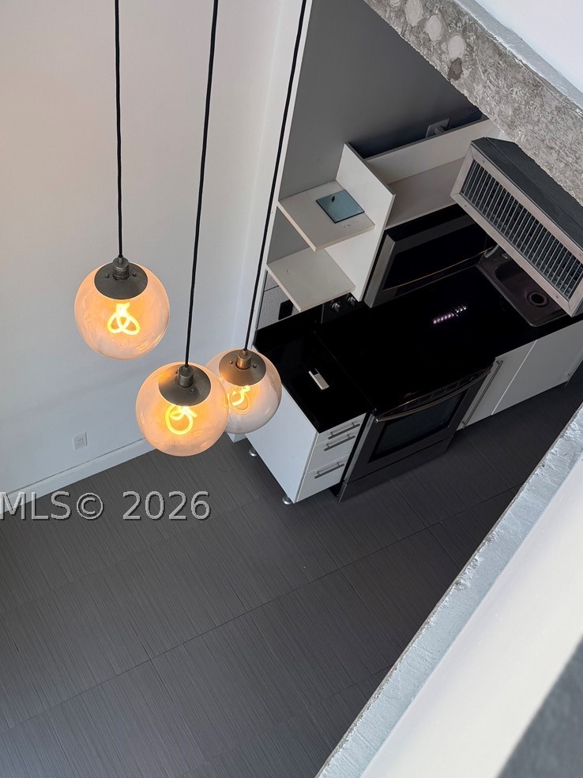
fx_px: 876
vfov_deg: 47.2
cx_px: 164
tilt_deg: -58.9
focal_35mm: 39
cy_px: 506
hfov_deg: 36.2
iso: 50
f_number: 1.78
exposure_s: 1/120
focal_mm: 6.76
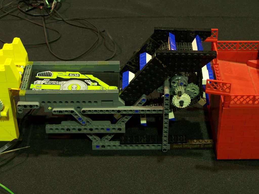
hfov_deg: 26.0
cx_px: 130
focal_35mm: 75
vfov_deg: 19.6
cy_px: 97
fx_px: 561
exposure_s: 1/2
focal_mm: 12.4
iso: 80
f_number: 3.2
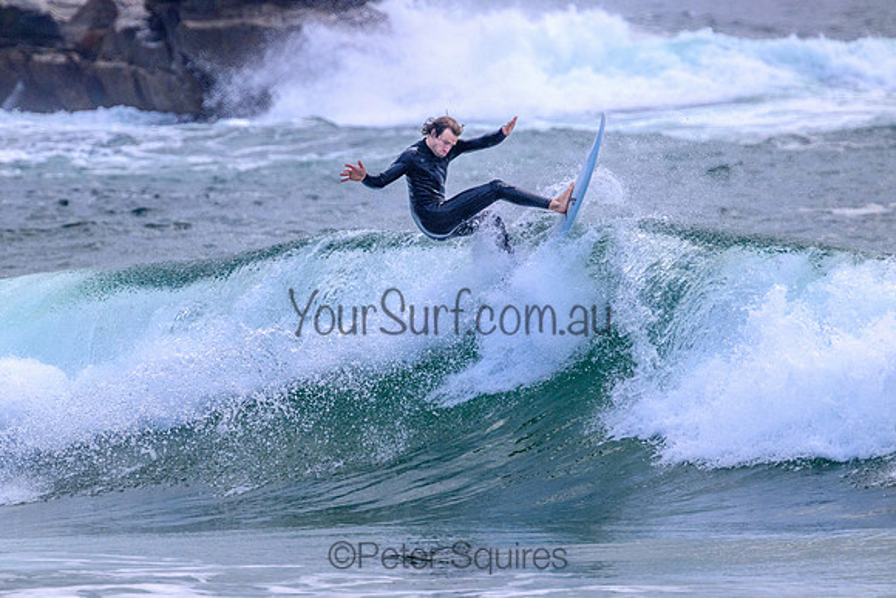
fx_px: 19915
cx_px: 448
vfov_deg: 1.7
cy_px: 299
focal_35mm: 800
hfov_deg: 2.6
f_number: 11
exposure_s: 1/1600
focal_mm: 800
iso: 2500
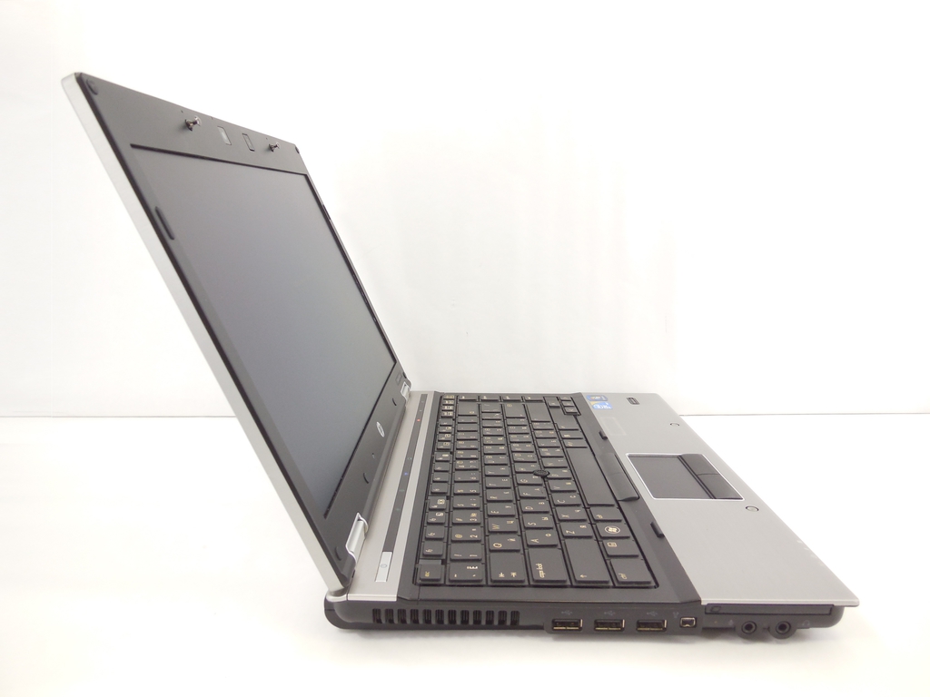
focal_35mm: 25
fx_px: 672
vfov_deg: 54.9
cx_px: 465
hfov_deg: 69.4
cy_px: 348
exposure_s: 1/30
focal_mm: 4.5
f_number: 3.1
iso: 160
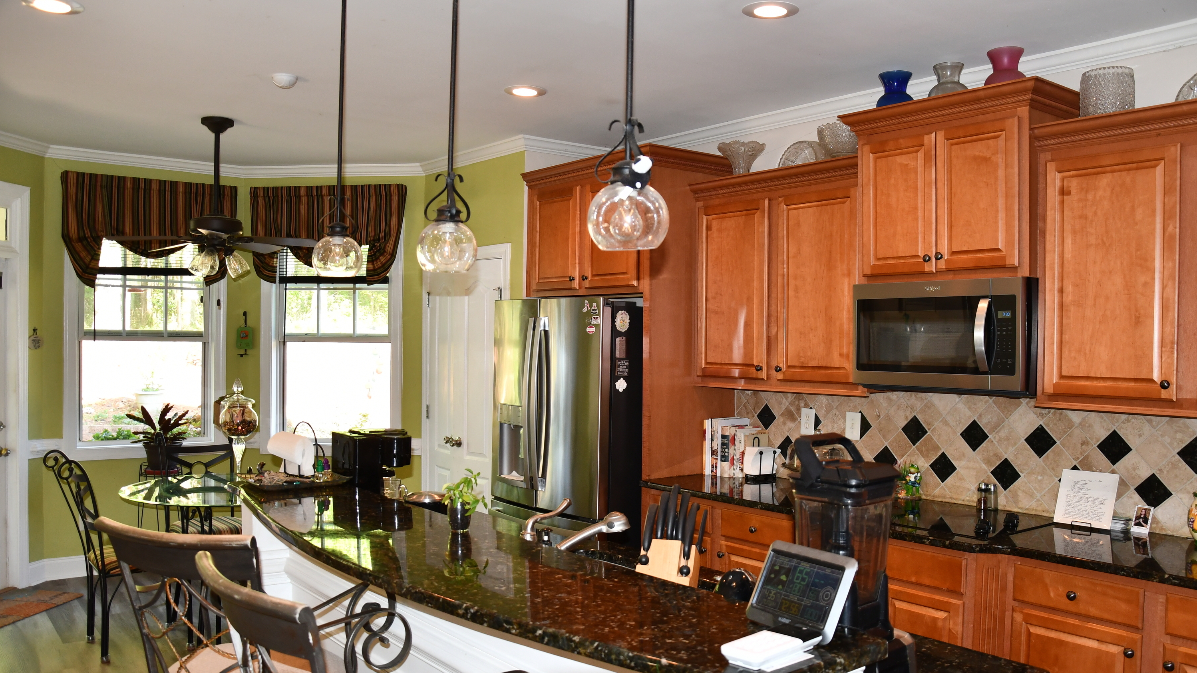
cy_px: 350
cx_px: 610
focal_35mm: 29
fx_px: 920
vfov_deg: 40.2
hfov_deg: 66.1
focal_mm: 18
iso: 450
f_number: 3.5
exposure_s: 1/60
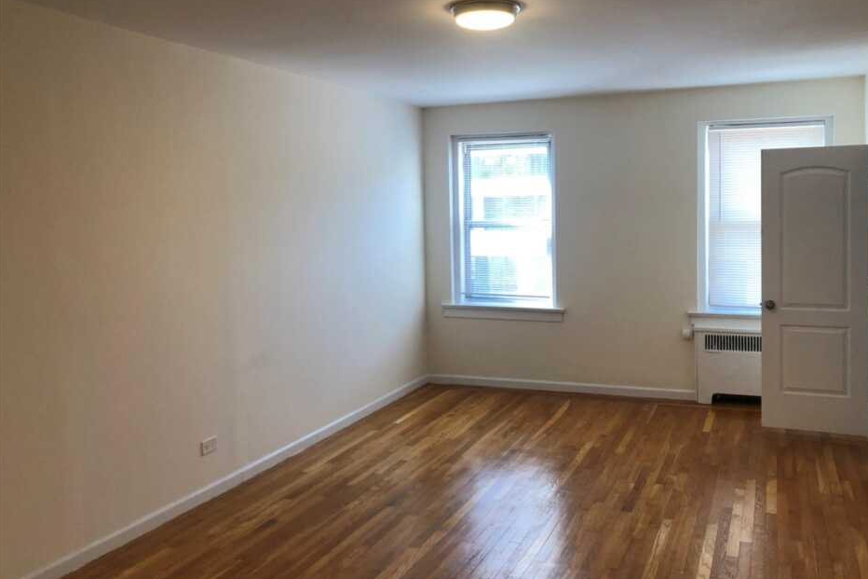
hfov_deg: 58.6
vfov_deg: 41.1
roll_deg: +0.8
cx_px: 471
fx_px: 771
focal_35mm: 32
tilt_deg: -2.1
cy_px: 262
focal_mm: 4
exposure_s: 1/40
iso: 25
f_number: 1.8
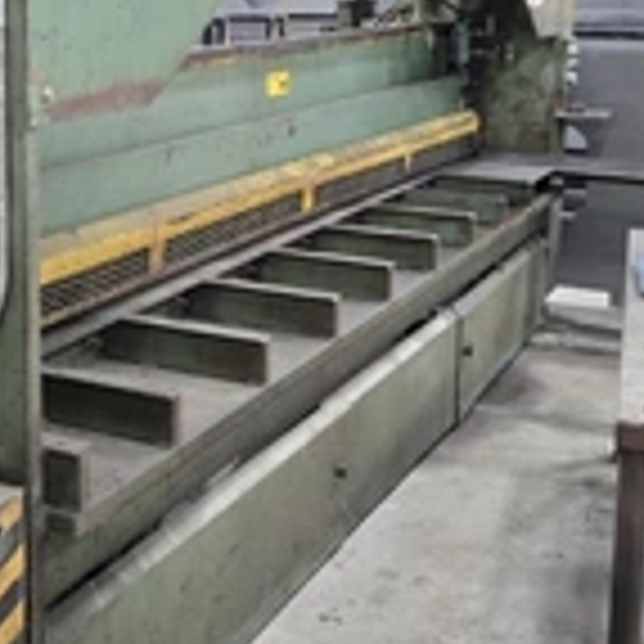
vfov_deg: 29.7
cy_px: 176
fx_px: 1200
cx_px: 230
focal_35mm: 57
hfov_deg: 29.9
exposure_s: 1/120
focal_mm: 5.4
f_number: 1.8
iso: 800
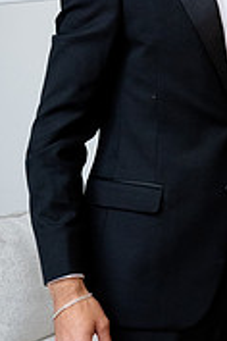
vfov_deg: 24.2
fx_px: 794
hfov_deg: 15.5
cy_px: 137
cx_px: 287
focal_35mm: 84
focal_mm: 33
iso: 6400
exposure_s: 1/160
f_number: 9
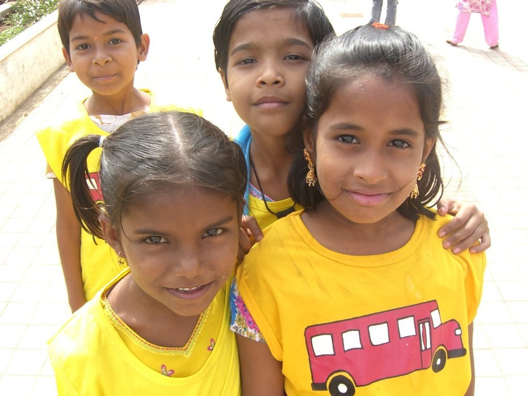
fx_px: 580
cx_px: 264
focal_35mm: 38
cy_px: 198
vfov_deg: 37.7
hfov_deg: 49.0
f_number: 4
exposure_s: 1/200
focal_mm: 7.9
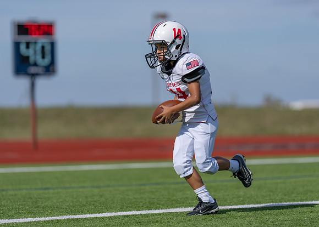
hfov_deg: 12.2
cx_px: 163
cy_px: 108
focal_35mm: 165
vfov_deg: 8.7
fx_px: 1494
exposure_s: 1/8000
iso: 100
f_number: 1.8
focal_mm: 135
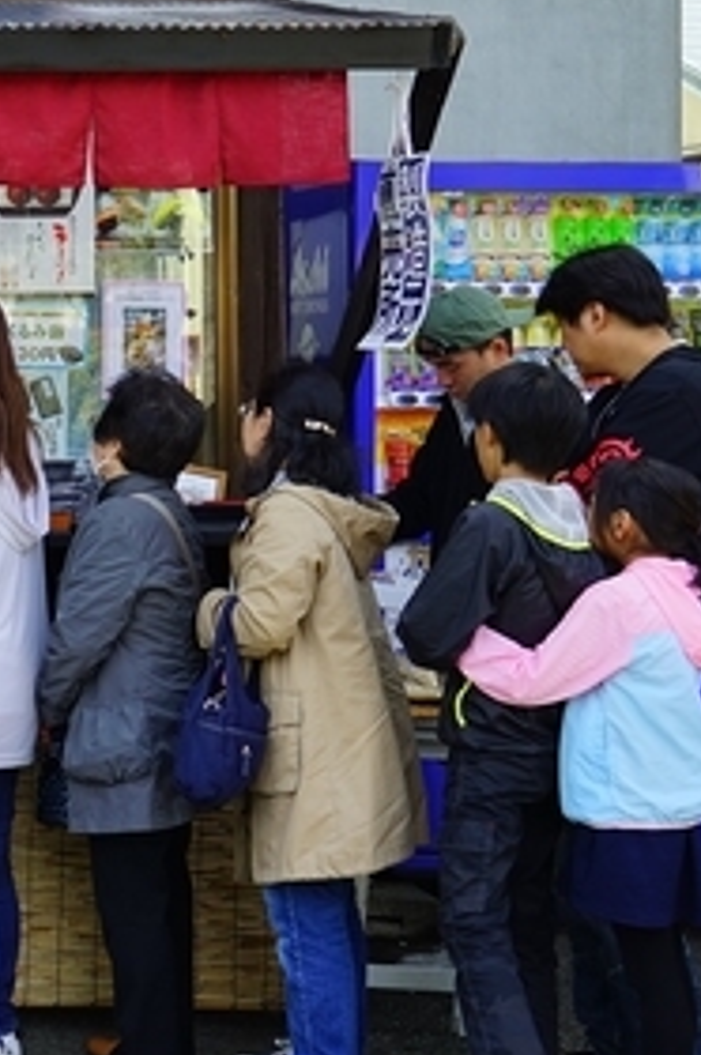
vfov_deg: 24.3
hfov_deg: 14.9
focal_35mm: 83
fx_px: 2430
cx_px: -430
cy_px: 328
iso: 100
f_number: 6.7
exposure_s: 1/90
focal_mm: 29
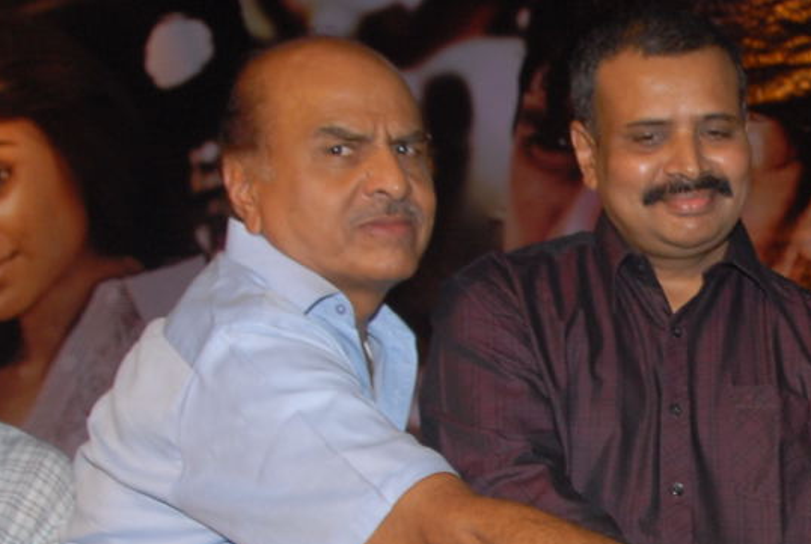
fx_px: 2618
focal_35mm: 116
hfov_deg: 16.8
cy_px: 448
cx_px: 1001
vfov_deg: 11.8
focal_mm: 26
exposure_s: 1/125
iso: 320
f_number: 6.3
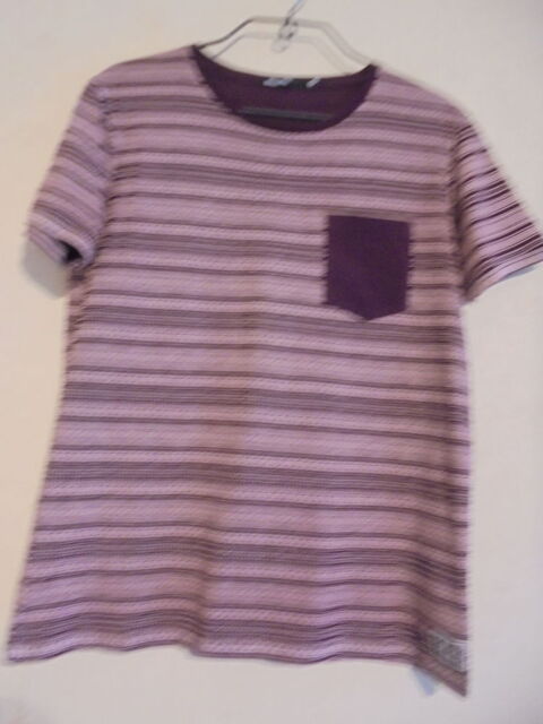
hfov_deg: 53.1
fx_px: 544
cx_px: 272
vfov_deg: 67.3
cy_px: 362
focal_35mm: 26
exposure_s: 1/6
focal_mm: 4.6
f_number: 3.5
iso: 400
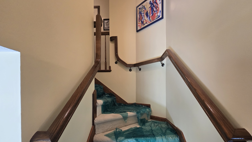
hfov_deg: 102.9
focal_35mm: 15
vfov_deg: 68.9
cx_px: 132
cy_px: 92
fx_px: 100
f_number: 2.2
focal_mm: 2.2
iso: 250
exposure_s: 1/60
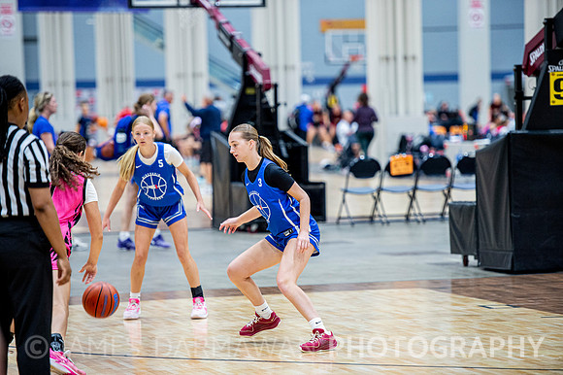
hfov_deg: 11.8
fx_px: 2735
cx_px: 282
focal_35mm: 175
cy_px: 188
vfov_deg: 7.8
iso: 2000
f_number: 2.8
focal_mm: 175
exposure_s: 1/320
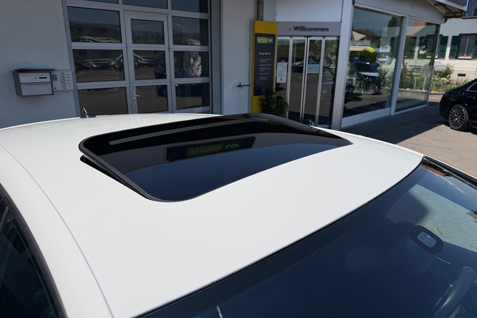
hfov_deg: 71.5
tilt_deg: -17.1
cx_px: 238
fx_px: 331
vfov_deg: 51.3
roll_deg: -0.5
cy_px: 160
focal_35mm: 25
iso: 80
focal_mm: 6.76
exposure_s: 1/14286
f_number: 1.78
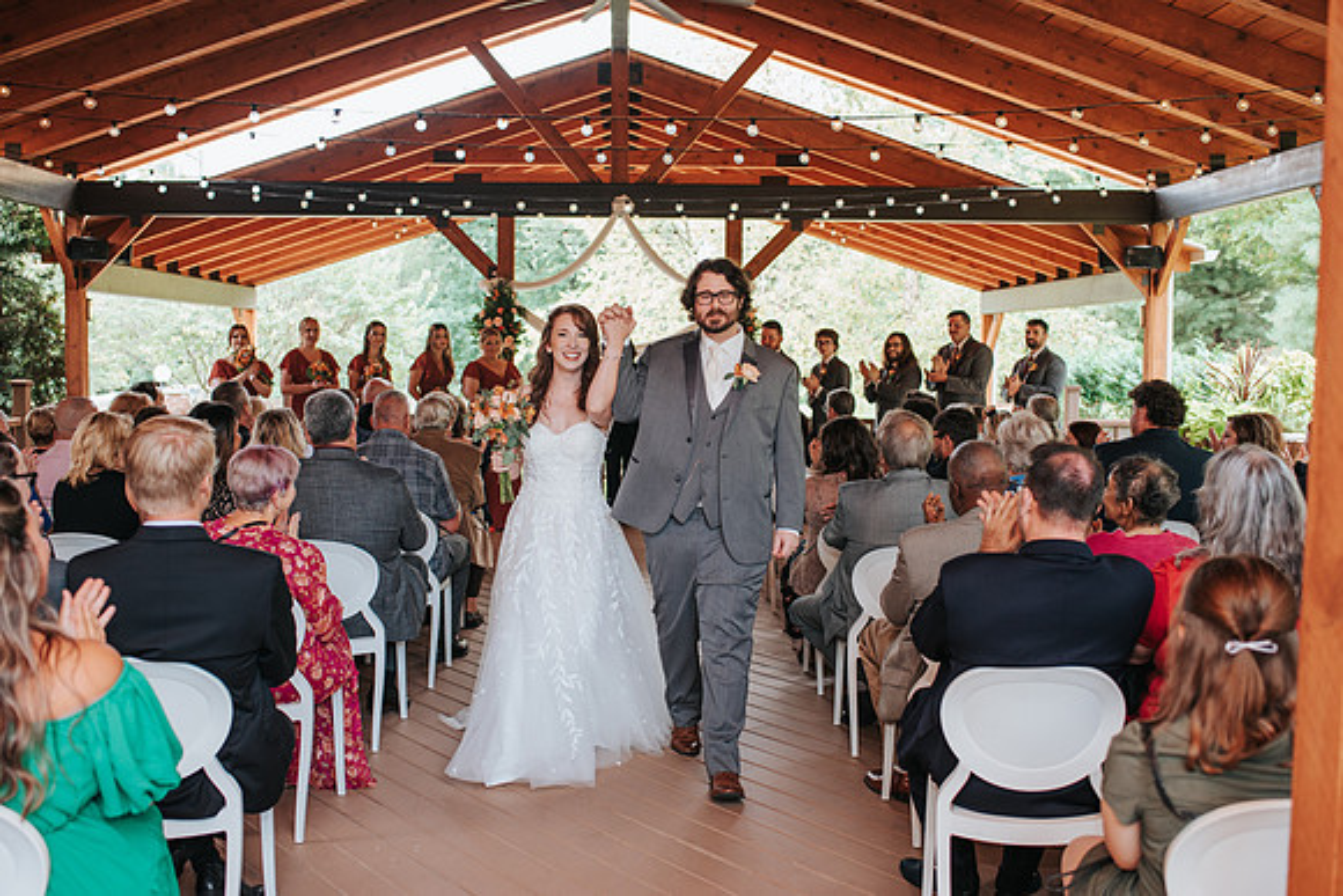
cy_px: 461
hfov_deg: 50.6
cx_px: 655
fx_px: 1421
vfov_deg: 35.0
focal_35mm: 38
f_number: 3.2
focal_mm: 35
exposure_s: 1/125
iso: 250
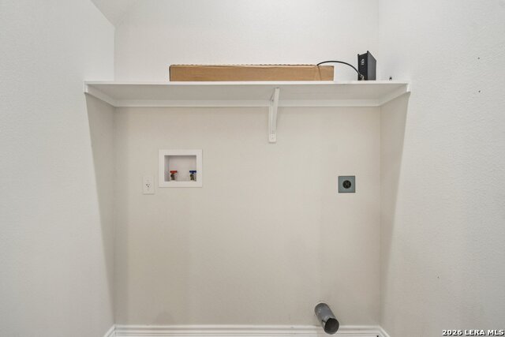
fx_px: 210
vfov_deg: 77.4
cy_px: 168
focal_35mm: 15
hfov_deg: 100.4
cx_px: 252
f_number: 8
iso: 400
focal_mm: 10
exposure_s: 1/13
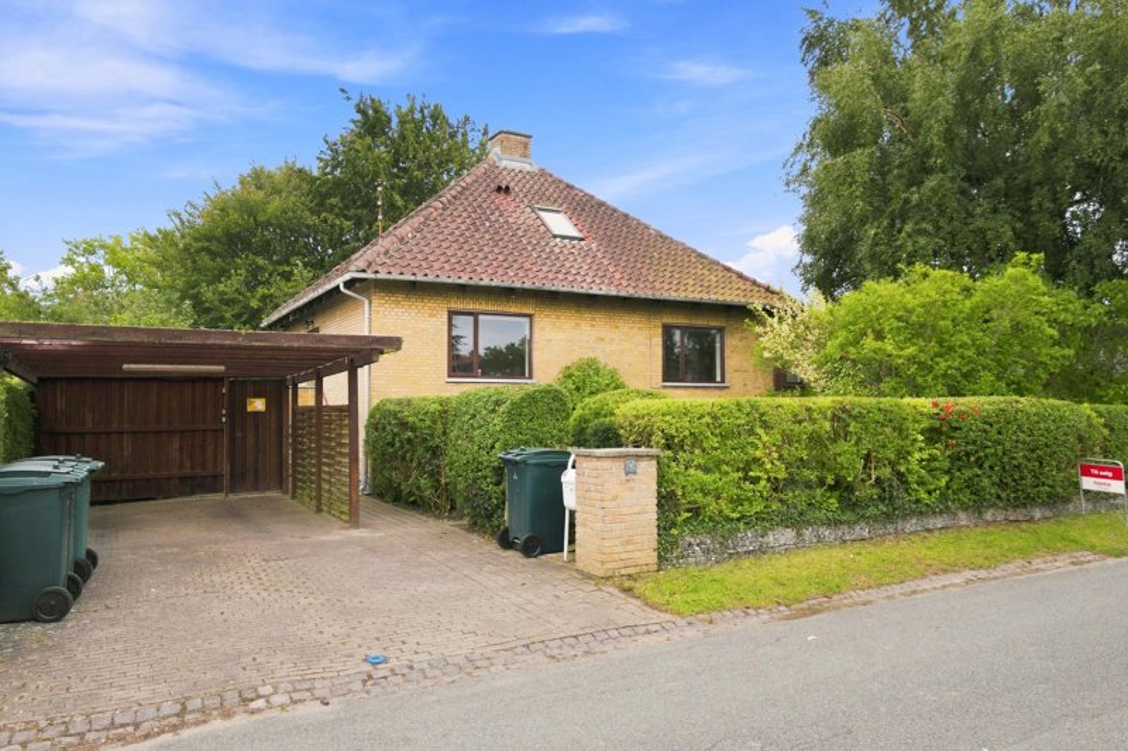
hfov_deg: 76.1
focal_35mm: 23
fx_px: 720
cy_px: 376
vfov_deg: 55.1
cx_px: 564
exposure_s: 1/100
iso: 200
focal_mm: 15.1
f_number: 8
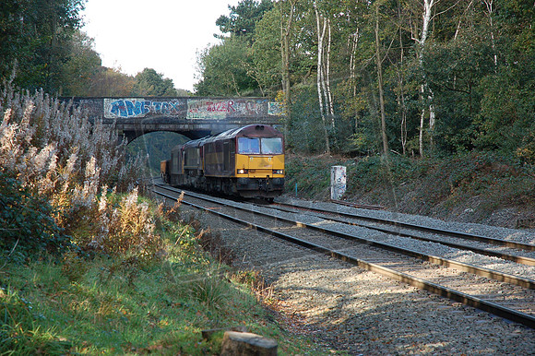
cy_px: 178
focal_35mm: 105
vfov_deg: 13.0
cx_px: 268
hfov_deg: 19.5
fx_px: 1559
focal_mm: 70
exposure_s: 1/400
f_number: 4.5
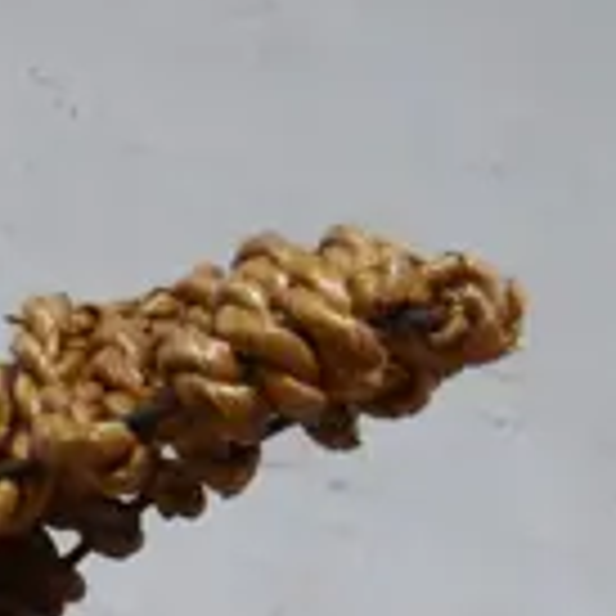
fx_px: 4268
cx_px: 34
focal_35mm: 212
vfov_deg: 6.8
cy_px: 2257
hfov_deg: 8.2
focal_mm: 16
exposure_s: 1/60
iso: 500
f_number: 3.6
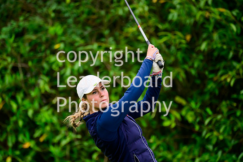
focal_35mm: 428
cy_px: 84
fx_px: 2890
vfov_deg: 3.2
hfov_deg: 4.8
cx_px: 115
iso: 2500
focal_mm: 400
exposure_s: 1/1250
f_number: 5.6
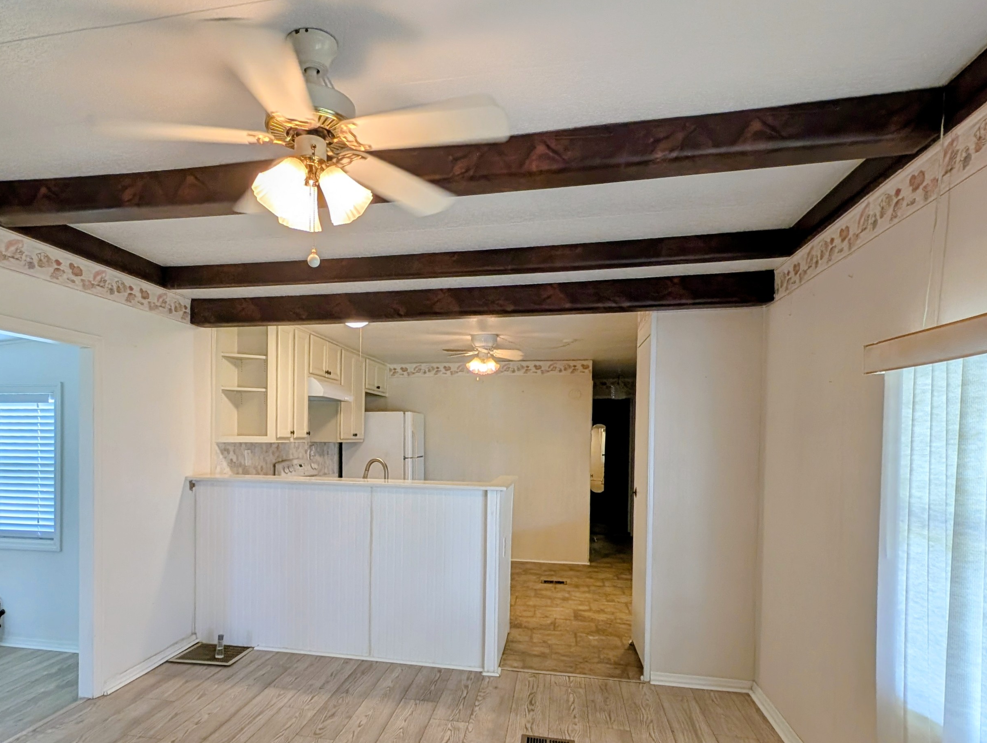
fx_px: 543
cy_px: 454
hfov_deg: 84.0
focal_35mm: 19
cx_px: 418
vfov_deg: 68.0
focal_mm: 2.23
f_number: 1.95
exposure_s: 1/120
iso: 71
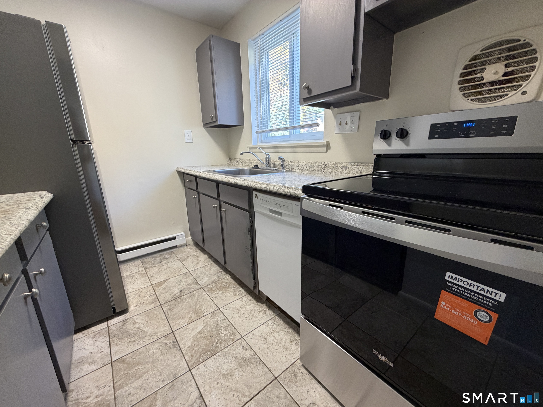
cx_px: 272
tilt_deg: -14.2
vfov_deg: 85.7
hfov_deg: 102.1
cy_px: 204
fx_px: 220
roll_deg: +1.7
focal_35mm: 14
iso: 250
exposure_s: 1/60
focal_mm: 2.22
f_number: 2.2
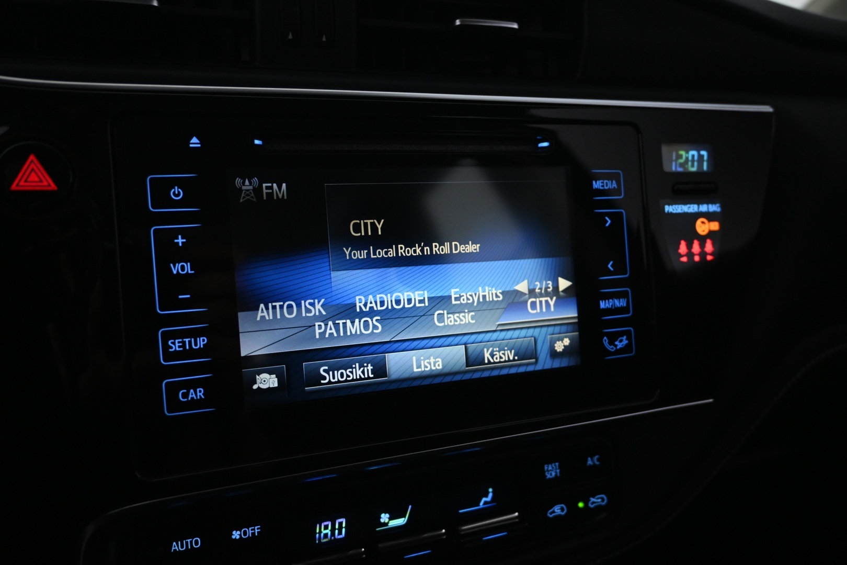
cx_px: 424
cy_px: 282
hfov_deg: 61.9
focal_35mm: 30
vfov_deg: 43.6
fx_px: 706
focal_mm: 20
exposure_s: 1/30
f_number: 3.8
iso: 1600
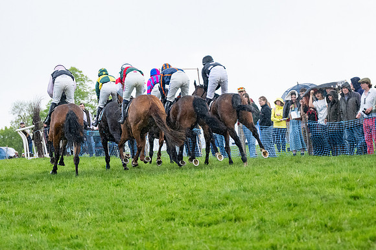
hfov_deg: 14.0
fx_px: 1534
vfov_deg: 9.3
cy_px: 125
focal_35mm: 147
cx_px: 188
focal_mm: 98
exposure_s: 1/1600
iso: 2000
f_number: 4
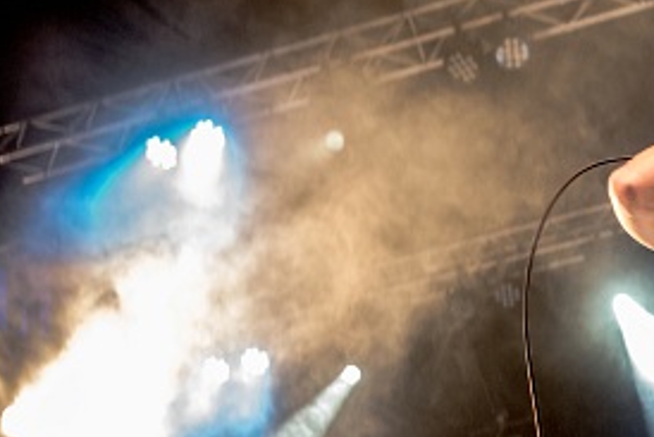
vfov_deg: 15.8
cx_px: 790
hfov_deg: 22.3
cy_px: 484
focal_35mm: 84
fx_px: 1527
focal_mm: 32
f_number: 2.8
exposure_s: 1/100
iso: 1000
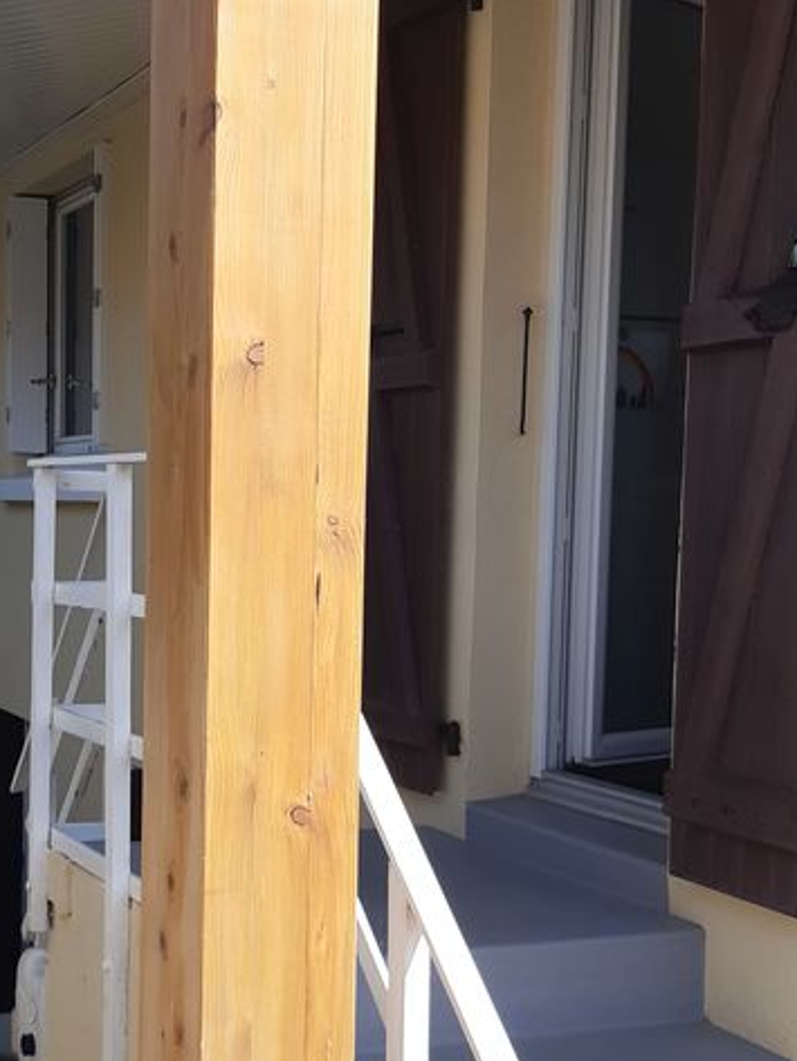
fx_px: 1688
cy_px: 635
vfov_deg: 34.8
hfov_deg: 26.4
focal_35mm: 55
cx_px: 258
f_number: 1.7
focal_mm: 3.92
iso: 40
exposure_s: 1/1057
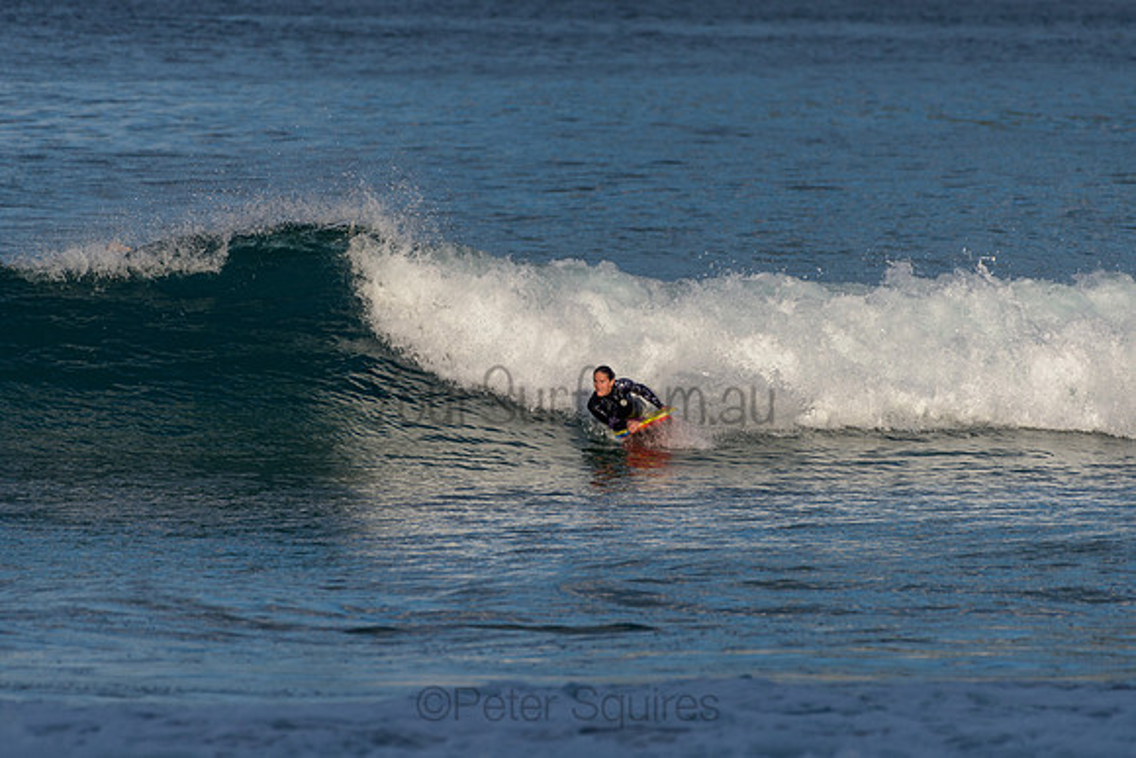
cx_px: 583
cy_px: 369
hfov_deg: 3.4
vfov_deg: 2.2
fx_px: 19356
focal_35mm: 613
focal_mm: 500
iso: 140
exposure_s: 1/2000
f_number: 5.6
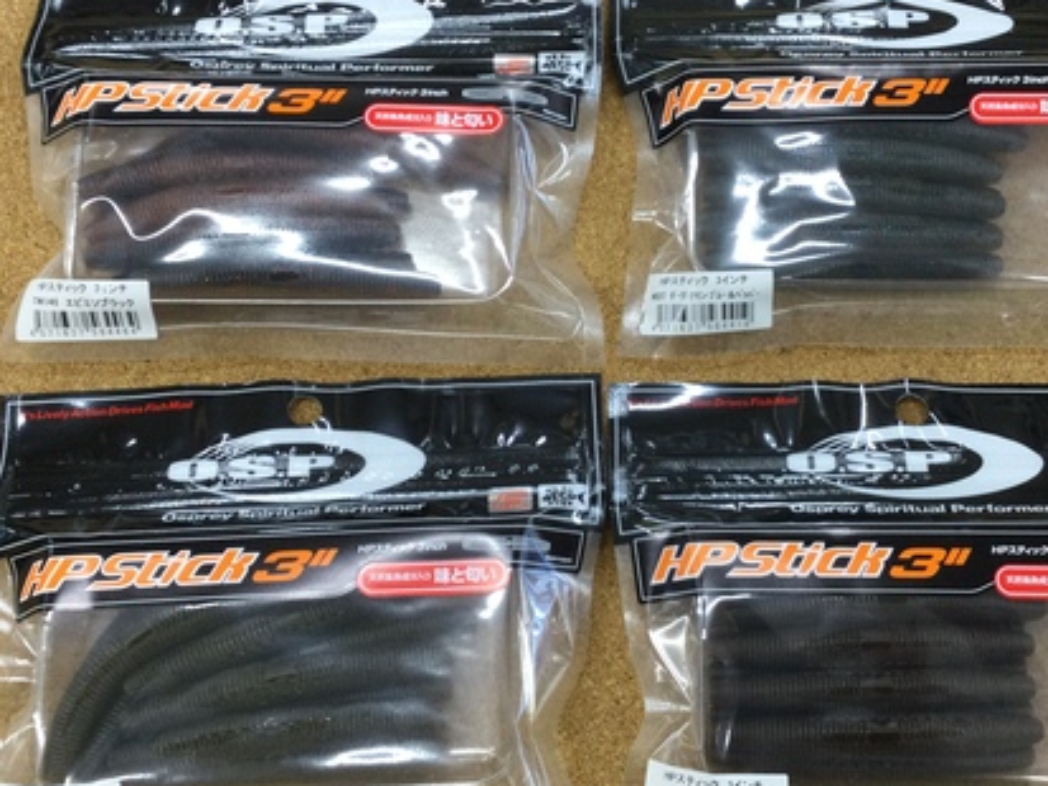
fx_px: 1363
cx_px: 589
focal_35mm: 45
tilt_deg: -76.8
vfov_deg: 32.2
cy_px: 375
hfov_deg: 42.0
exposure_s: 1/30
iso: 32
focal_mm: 3.3
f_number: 2.4
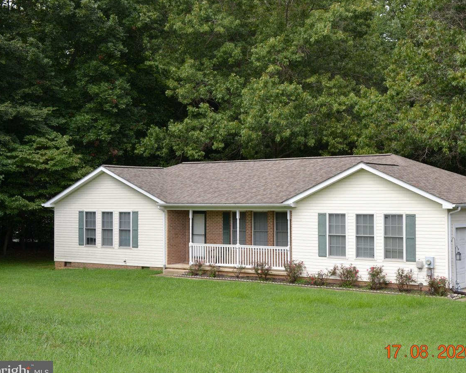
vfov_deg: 28.1
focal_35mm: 54
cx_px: 286
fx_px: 745
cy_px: 183
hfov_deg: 34.6
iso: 100
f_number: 6.3
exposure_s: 1/200
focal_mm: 30
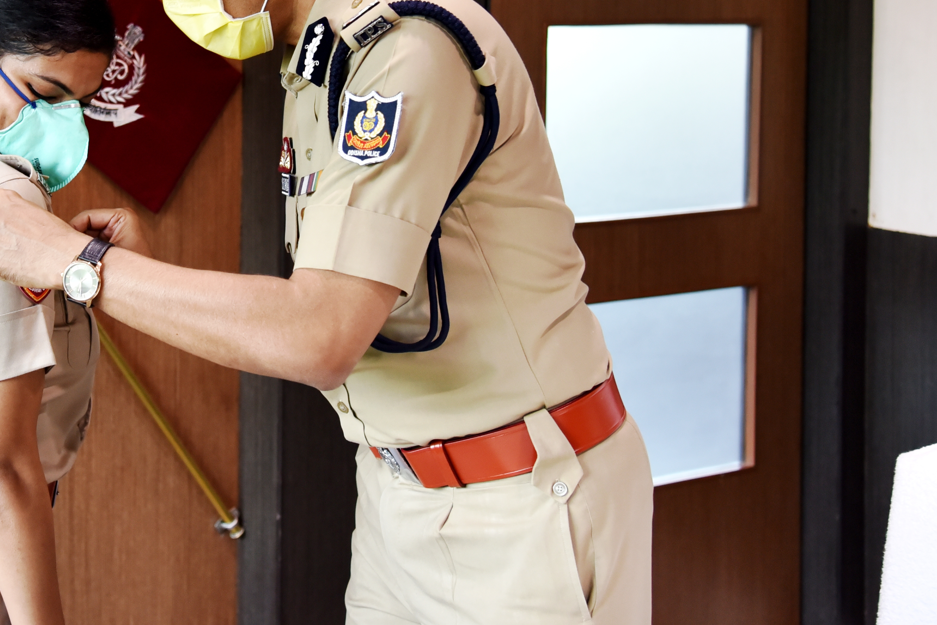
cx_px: 102
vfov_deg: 18.3
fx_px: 1900
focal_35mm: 73
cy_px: 44
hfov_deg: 26.8
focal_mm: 38
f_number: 4
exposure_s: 1/100
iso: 800
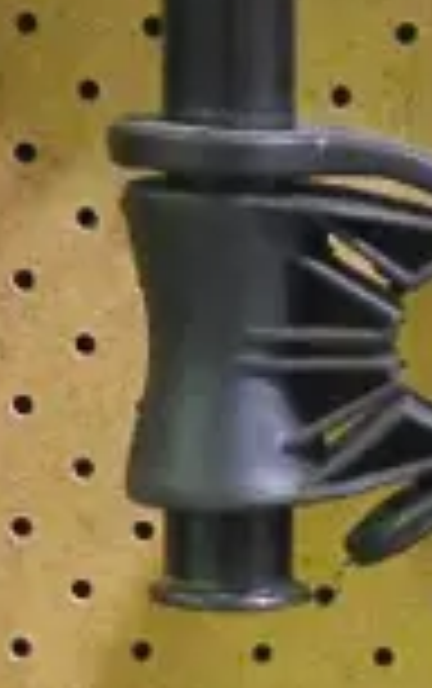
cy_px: 1385
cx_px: 277
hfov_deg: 4.9
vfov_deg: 7.5
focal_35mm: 269
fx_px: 5053
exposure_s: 1/25
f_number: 4.3
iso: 3200
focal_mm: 19
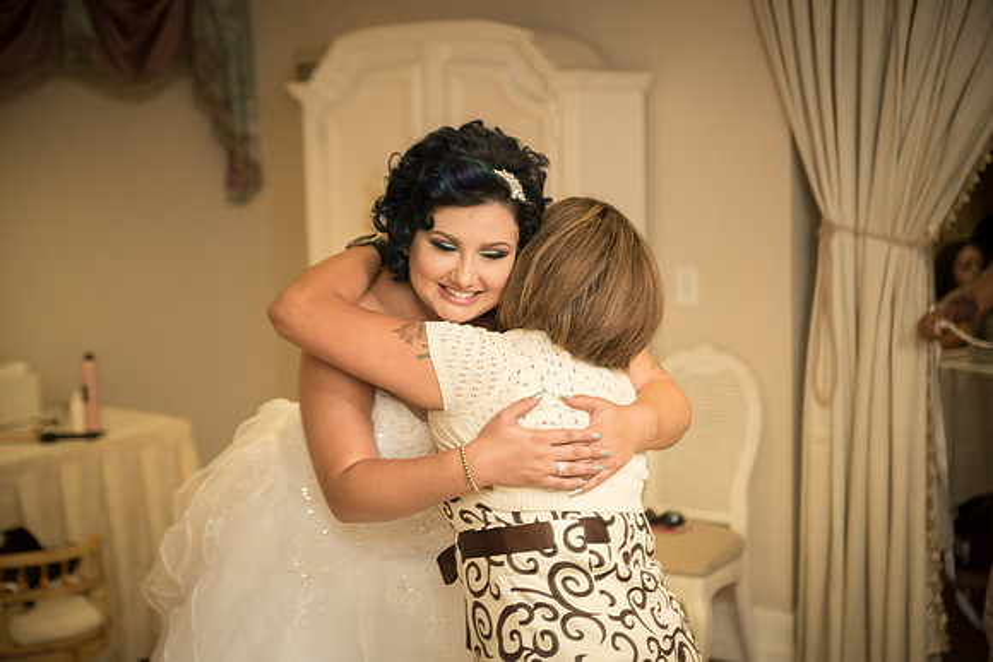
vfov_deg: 21.9
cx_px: 496
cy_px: 331
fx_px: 1710
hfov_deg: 32.4
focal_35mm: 62
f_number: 2.8
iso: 800
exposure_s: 1/640
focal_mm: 62
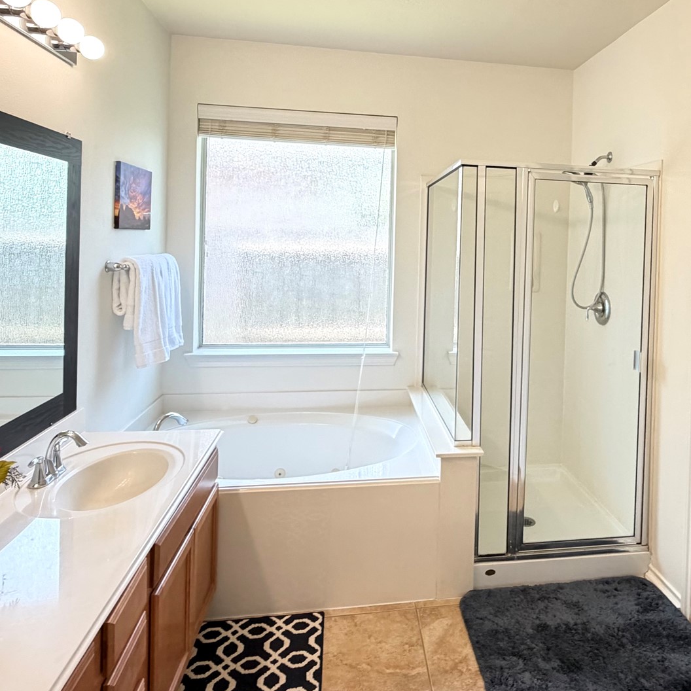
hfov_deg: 63.9
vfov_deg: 63.8
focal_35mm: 24
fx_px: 542
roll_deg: -2.0
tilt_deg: -0.2
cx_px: 440
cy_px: 246
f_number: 2.2
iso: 320
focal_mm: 2.22
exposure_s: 1/120
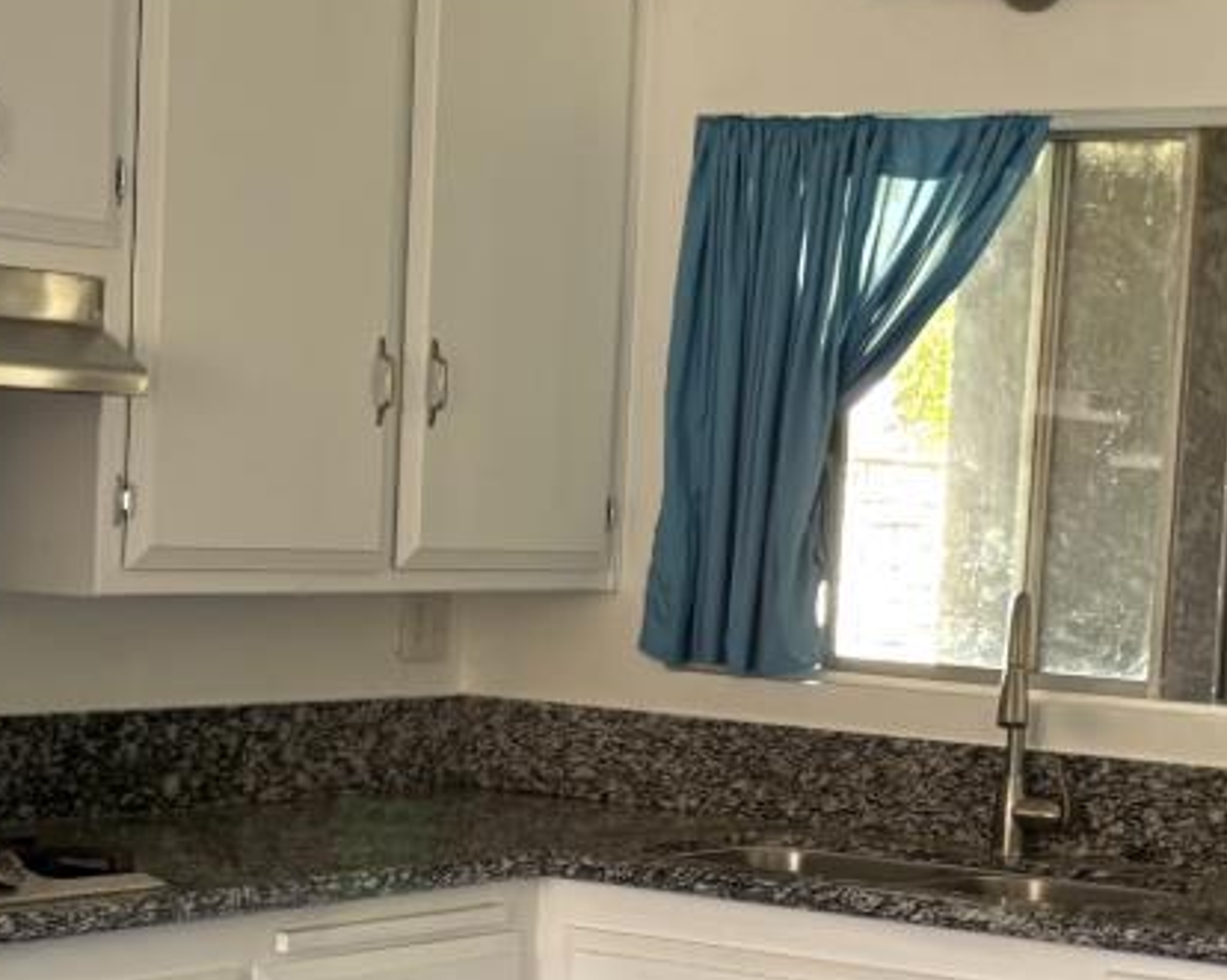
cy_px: 682
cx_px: 616
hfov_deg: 20.8
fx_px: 3340
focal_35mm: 92
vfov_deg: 16.7
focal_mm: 5.96
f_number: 1.6
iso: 125
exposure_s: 1/74
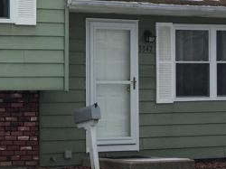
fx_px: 776
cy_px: 80
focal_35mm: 119
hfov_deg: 15.8
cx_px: -66
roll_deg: +0.9
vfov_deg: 12.4
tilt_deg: -2.2
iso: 32
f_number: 2.2
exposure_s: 1/1099
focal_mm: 4.15
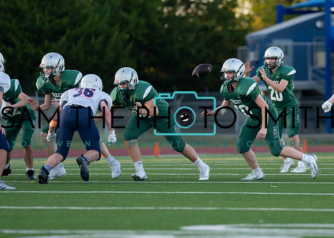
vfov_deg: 4.3
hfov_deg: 6.0
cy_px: 120
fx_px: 3192
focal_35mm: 337
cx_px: 273
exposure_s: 1/2500
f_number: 2.8
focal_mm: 200
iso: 800
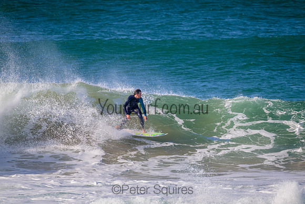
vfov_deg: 1.7
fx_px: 6779
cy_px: 102
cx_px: 152
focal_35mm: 800
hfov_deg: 2.6
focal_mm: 800
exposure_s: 1/2000
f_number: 11
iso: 1800
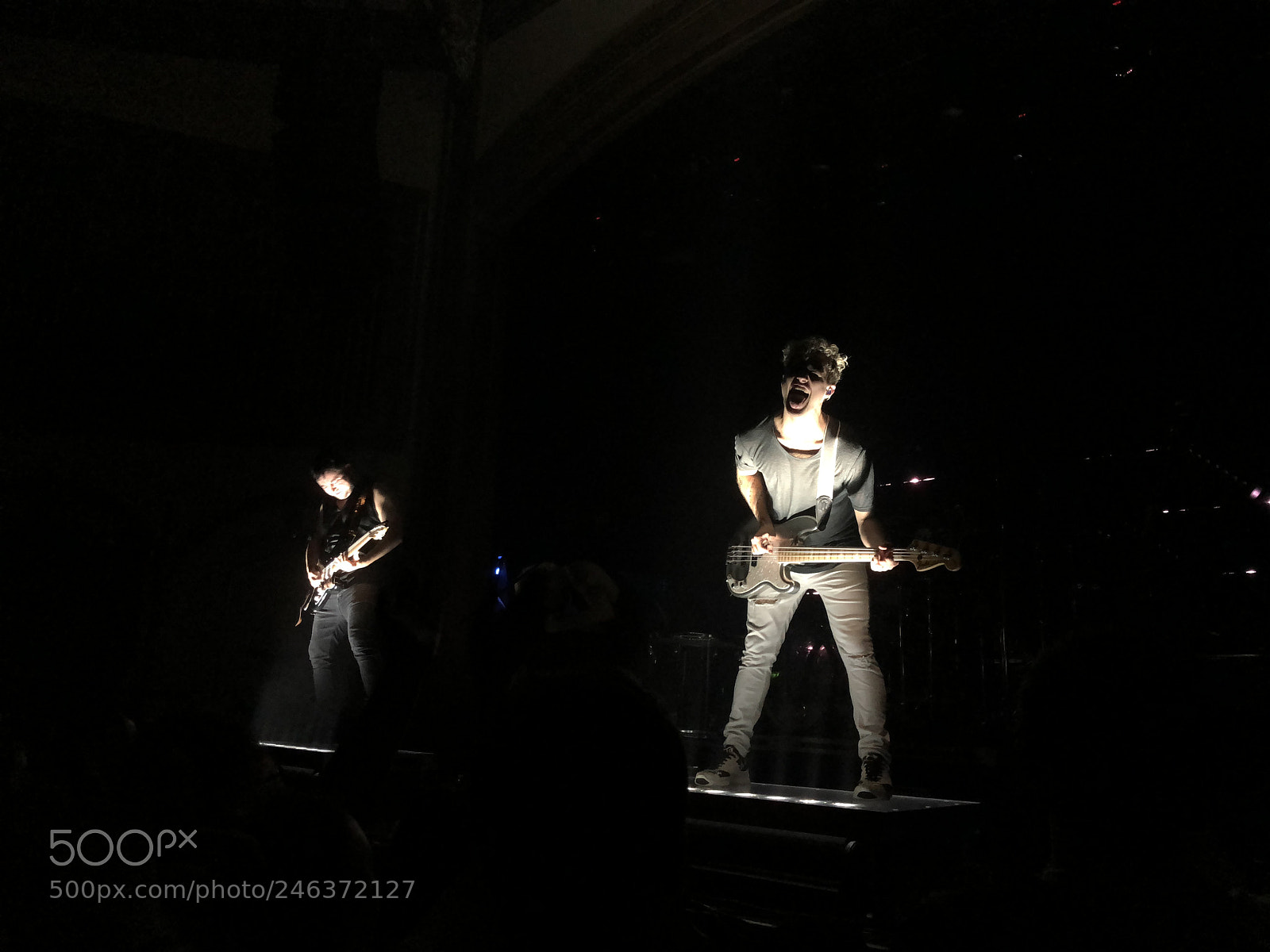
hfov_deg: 63.4
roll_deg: -2.7
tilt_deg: +14.0
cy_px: 476
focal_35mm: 28
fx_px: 1027
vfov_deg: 49.7
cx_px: 635
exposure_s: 1/60
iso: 200
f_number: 1.8
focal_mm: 4
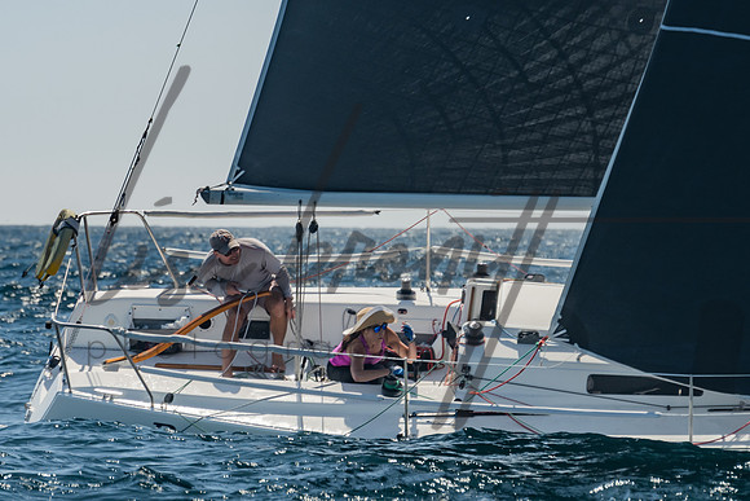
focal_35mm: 317
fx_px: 6616
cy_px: 175
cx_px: 234
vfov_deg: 4.3
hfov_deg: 6.5
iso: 160
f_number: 6.3
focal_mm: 150
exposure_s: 1/320
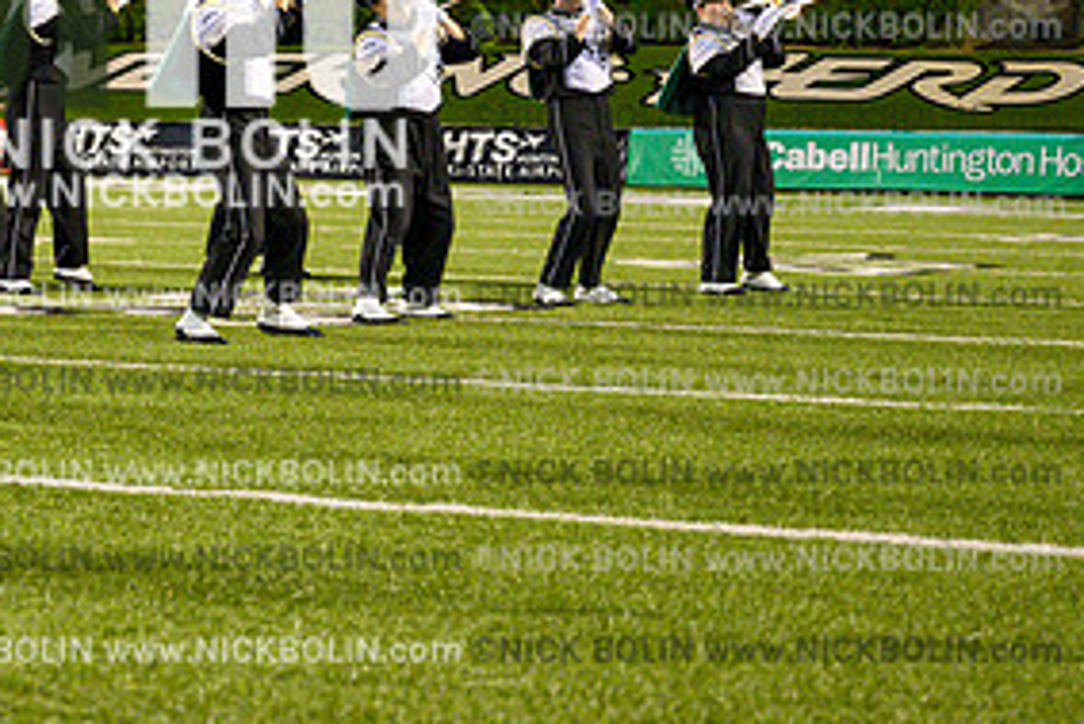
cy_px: 27
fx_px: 3886
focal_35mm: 129
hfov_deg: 15.7
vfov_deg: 10.6
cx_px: 165
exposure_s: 1/500
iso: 5000
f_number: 4
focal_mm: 63
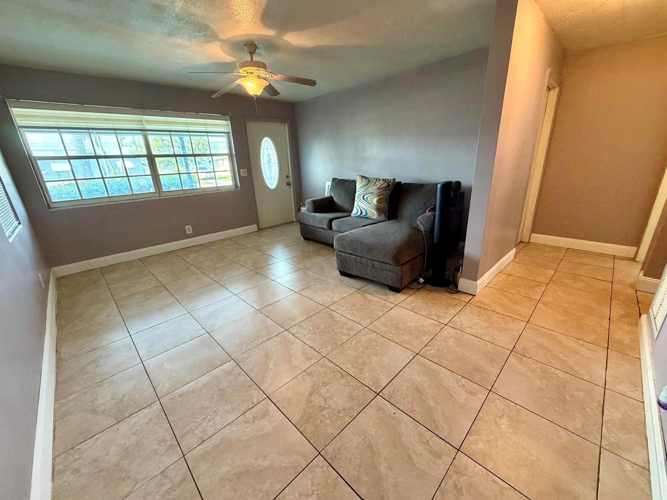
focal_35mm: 14
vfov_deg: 85.7
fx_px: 270
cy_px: 250
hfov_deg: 102.1
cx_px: 334
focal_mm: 2.22
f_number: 2.2
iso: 400
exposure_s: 1/60
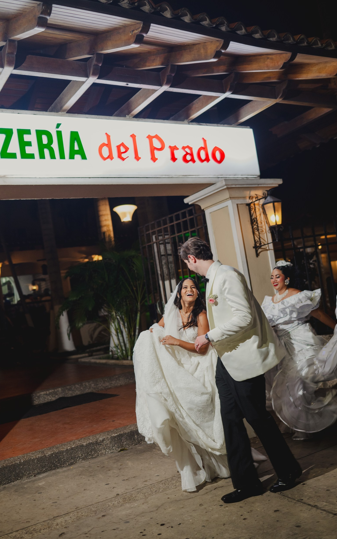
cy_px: 264
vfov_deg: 52.7
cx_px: 177
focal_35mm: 37
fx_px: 544
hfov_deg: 34.4
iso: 640
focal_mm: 35
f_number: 2.2
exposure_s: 1/100
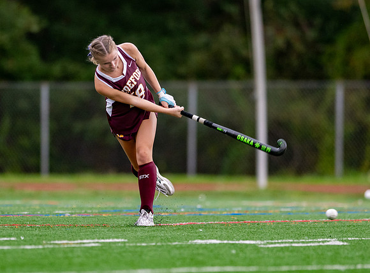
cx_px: 126
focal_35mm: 572
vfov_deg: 2.6
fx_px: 6083
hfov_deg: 3.5
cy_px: 136
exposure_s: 1/1000
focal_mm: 300
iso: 1250
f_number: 2.8
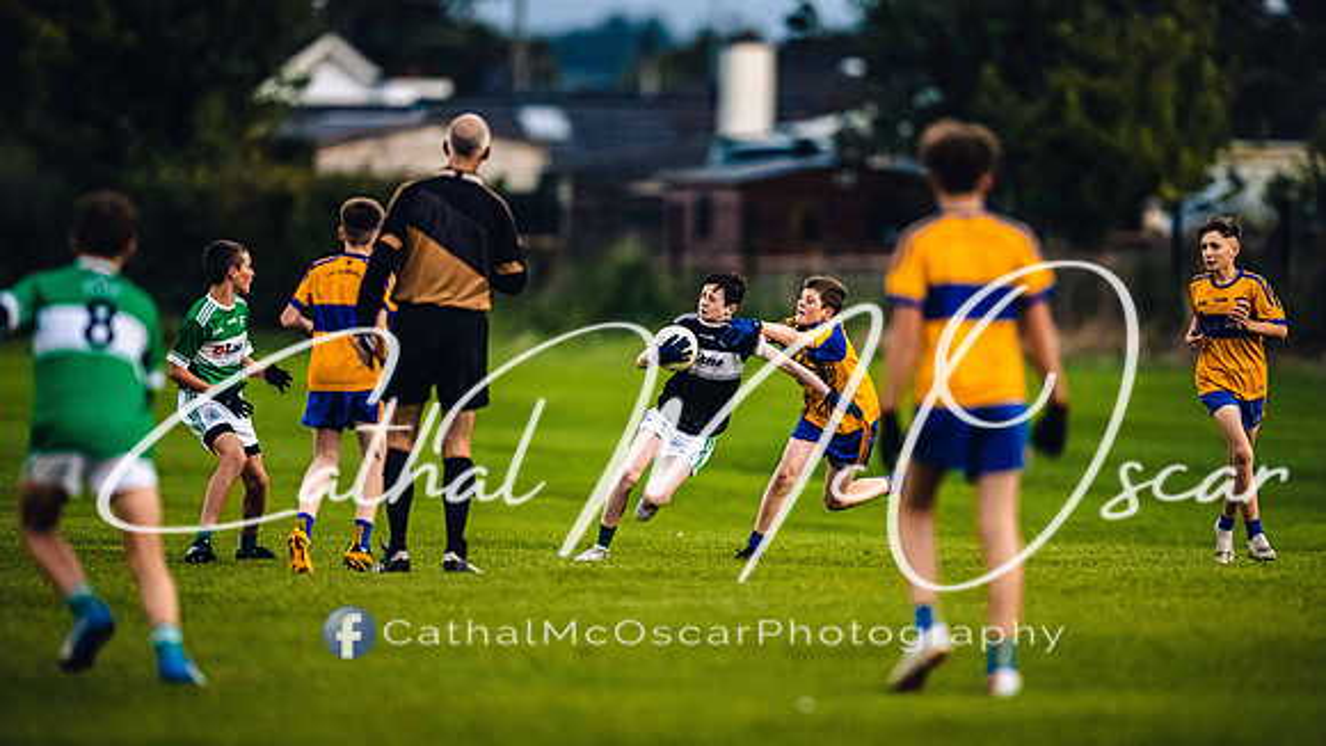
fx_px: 16107
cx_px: 725
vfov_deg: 2.7
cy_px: 366
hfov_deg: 4.7
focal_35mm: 458
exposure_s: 1/500
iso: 3200
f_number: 2.8
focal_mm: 400
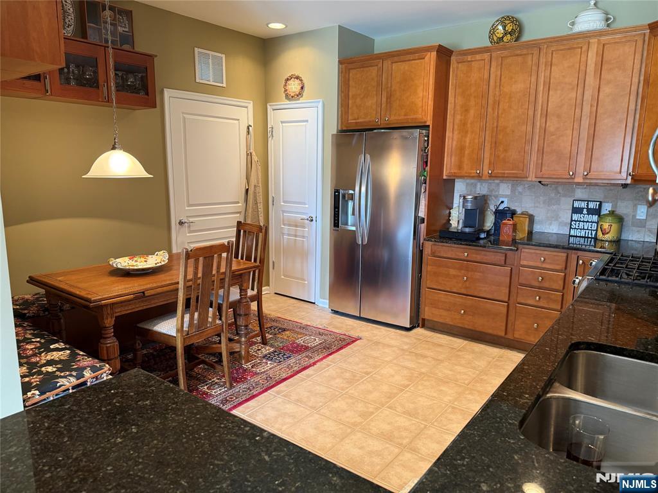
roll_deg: -1.4
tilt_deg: -10.0
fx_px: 456
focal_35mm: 24
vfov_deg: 56.8
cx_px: 329
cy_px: 246
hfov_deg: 71.6
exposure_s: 1/60
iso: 250
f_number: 1.78
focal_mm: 6.76
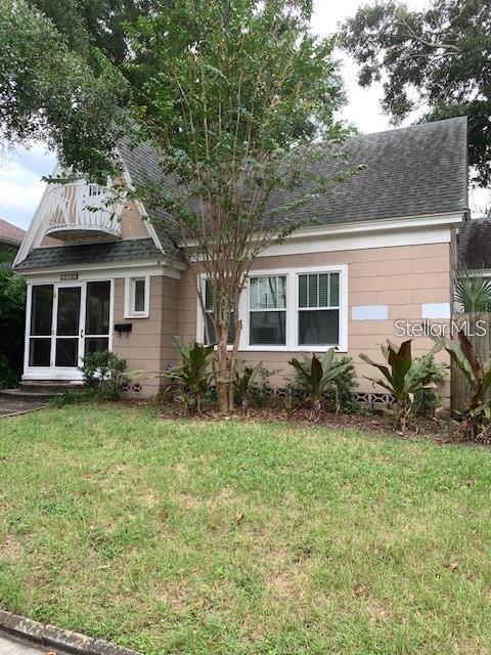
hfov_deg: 53.1
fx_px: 492
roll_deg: +0.1
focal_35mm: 26
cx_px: 246
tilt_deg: +4.3
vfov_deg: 67.3
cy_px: 328
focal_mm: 4.25
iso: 32
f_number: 1.8
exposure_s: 1/122
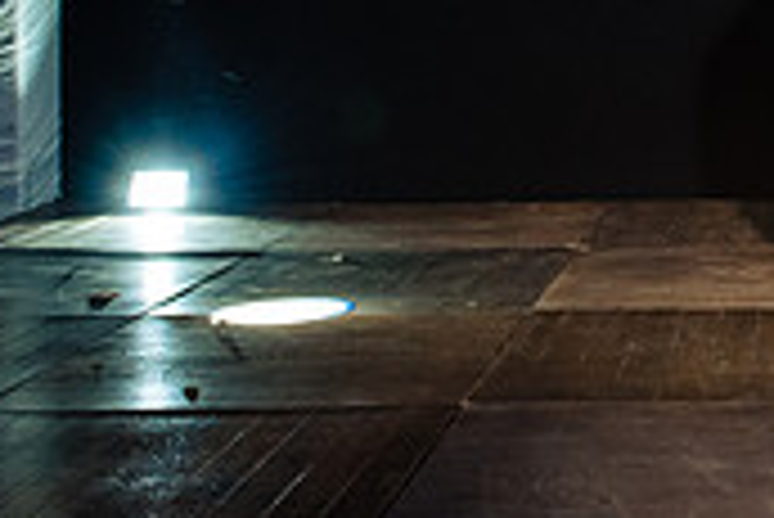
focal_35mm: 81
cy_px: -137
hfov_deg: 22.3
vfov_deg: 16.1
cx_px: 1022
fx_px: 1743
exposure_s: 1/60
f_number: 7.1
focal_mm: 24
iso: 2000
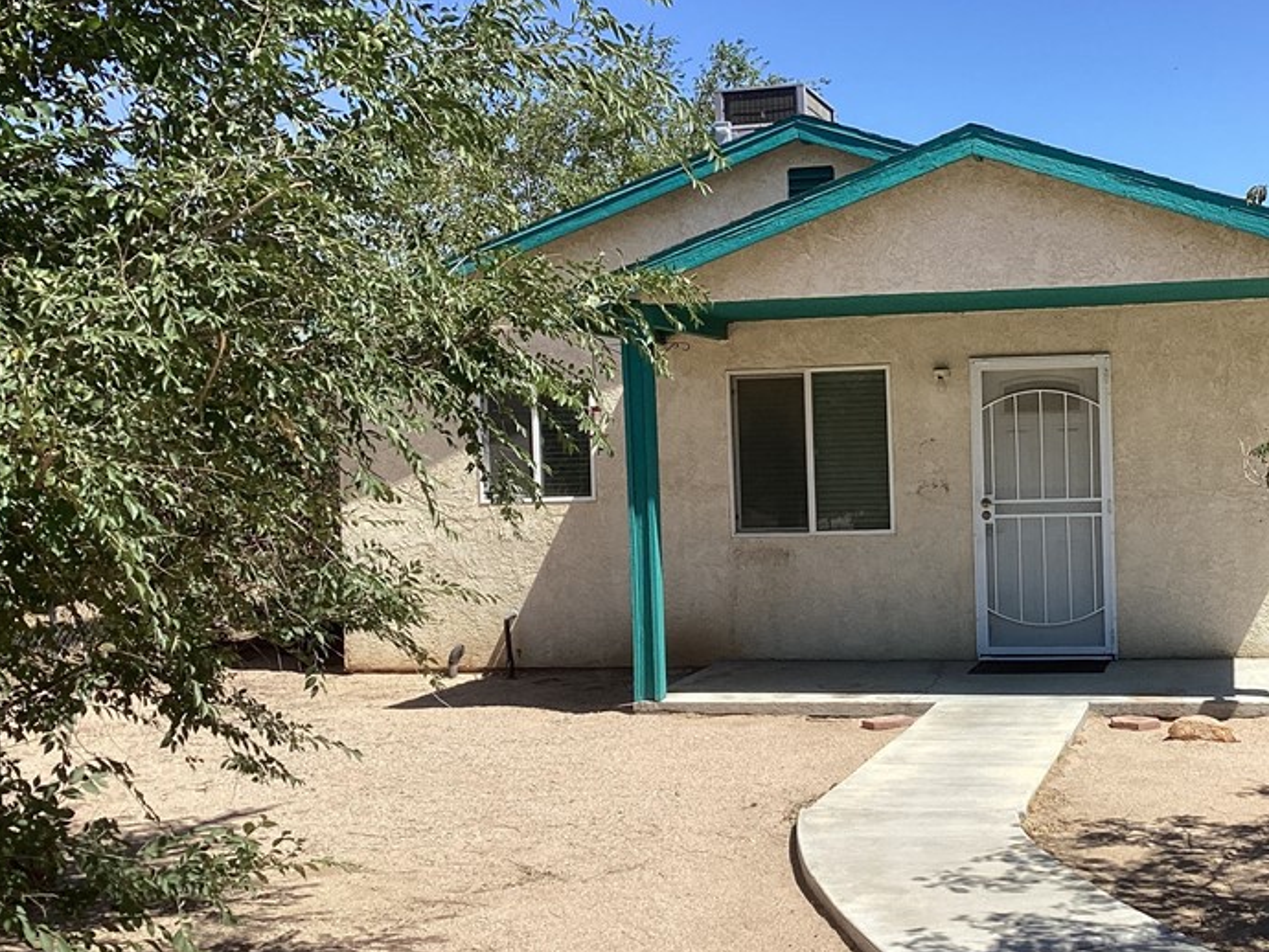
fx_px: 1687
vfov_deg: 31.5
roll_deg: +0.7
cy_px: 496
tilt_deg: -0.9
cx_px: 918
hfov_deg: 40.3
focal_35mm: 46
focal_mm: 3.3
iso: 25
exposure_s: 1/1294
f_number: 2.4
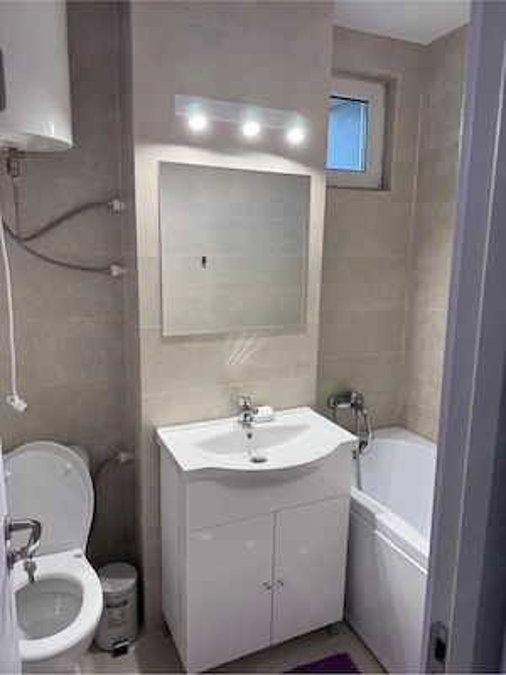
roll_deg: -1.7
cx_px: 253
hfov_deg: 56.8
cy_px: 338
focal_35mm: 24
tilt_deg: -10.3
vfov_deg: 71.6
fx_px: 468
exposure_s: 1/100
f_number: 1.78
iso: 80
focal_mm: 6.76
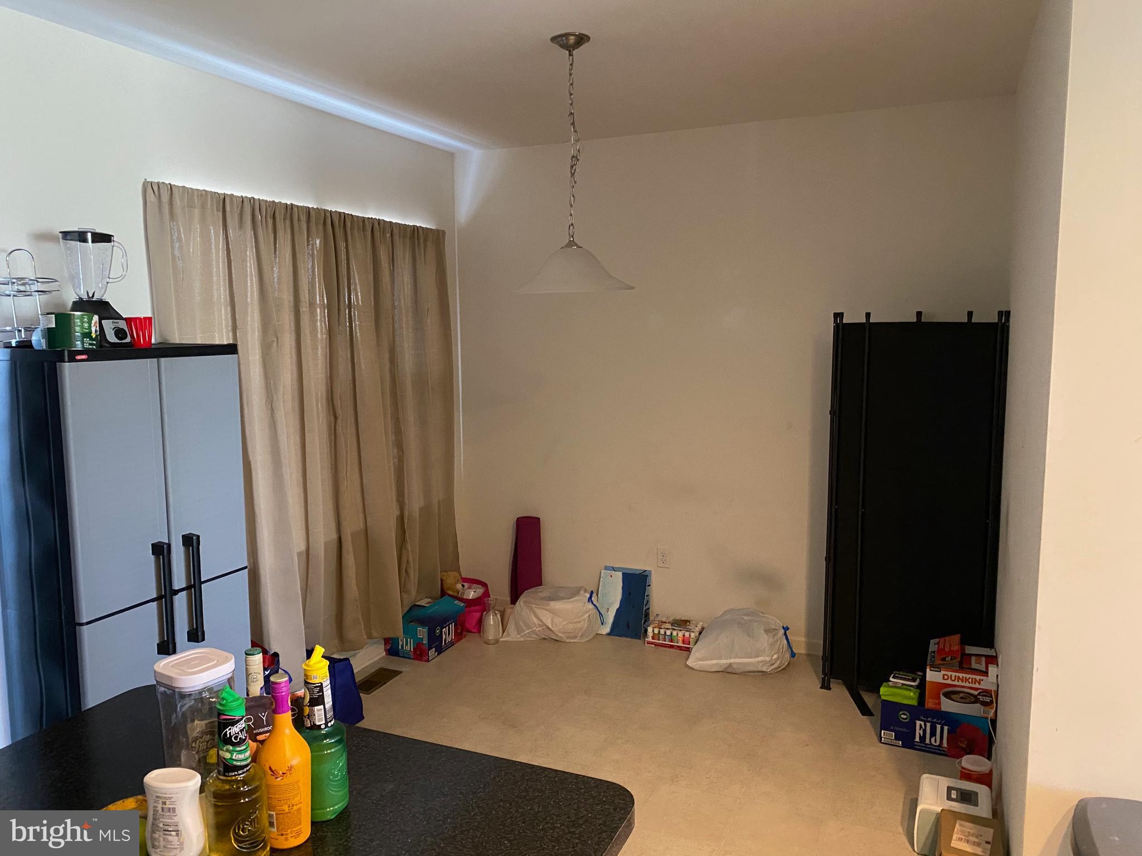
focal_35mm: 26
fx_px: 858
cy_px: 428
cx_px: 571
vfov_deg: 53.1
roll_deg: +1.0
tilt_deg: -7.8
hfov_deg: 67.3
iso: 500
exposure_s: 1/30
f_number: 1.8
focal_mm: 4.25
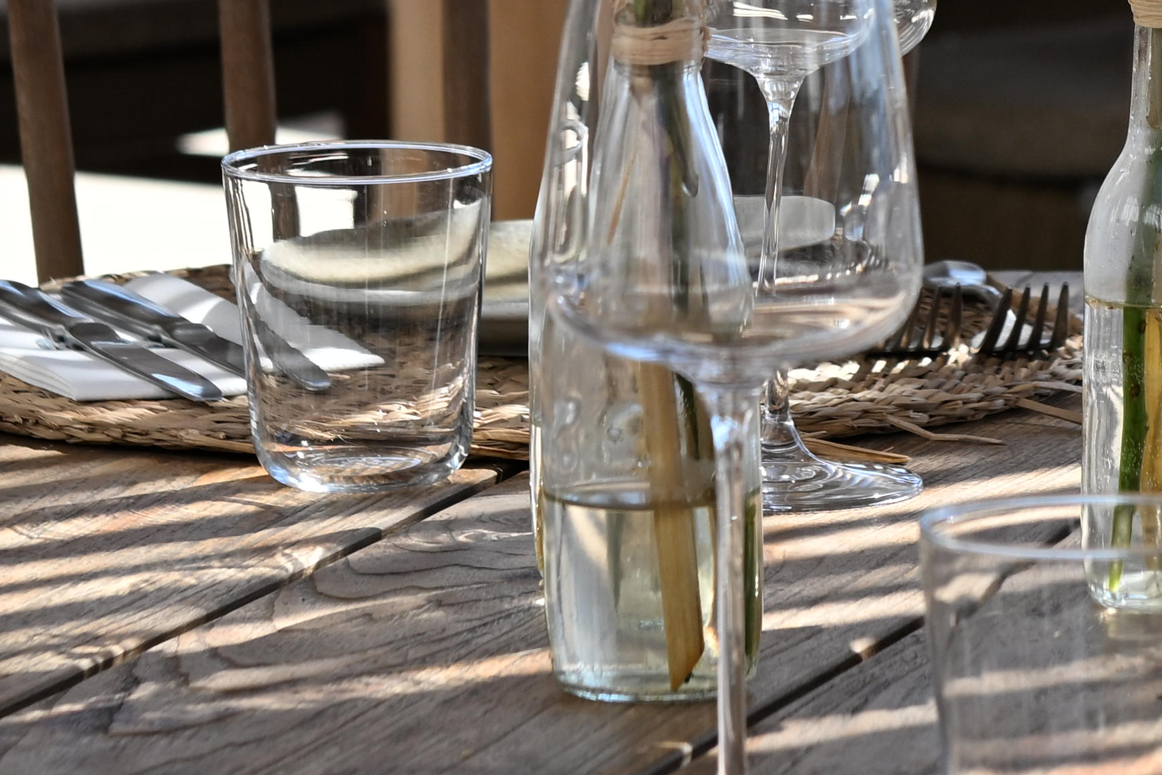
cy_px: -453
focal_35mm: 313
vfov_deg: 4.4
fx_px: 10103
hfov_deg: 6.6
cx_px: 828
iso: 160
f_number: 5.6
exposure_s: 1/320
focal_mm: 66
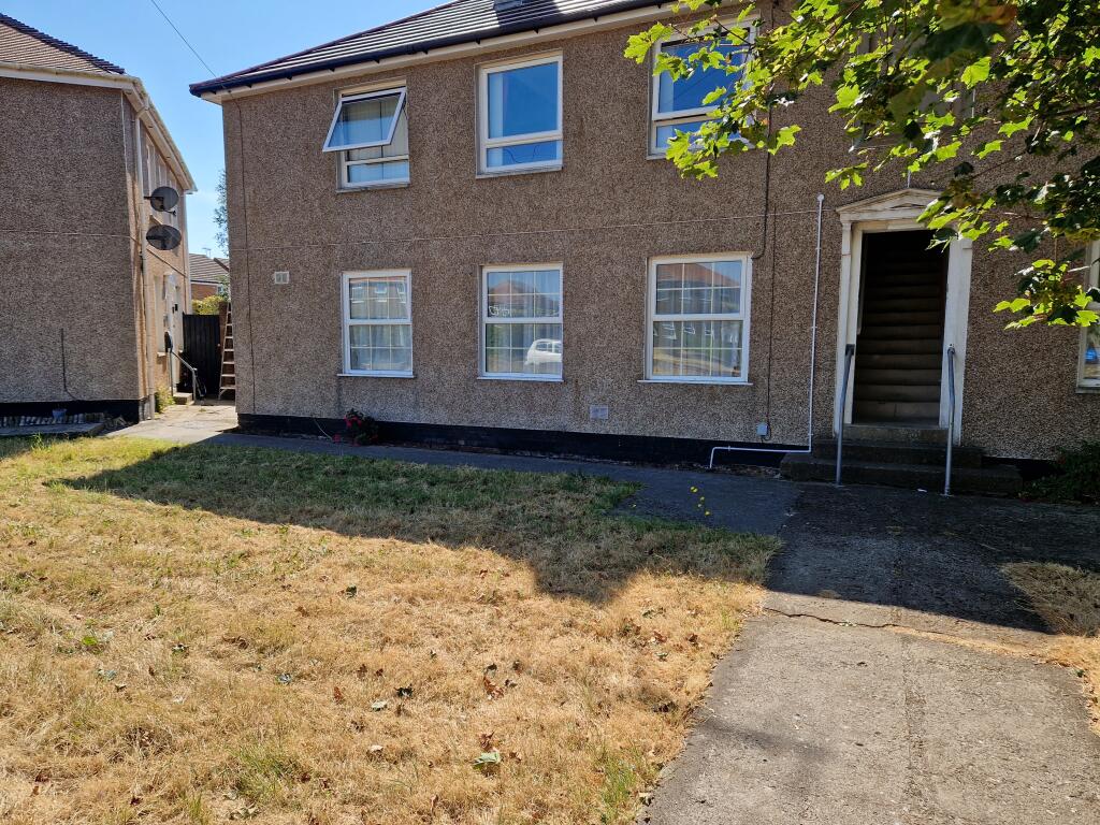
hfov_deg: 73.9
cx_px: 550
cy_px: 412
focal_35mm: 23
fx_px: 731
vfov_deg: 58.9
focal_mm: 5.4
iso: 50
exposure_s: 1/1004
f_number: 1.8
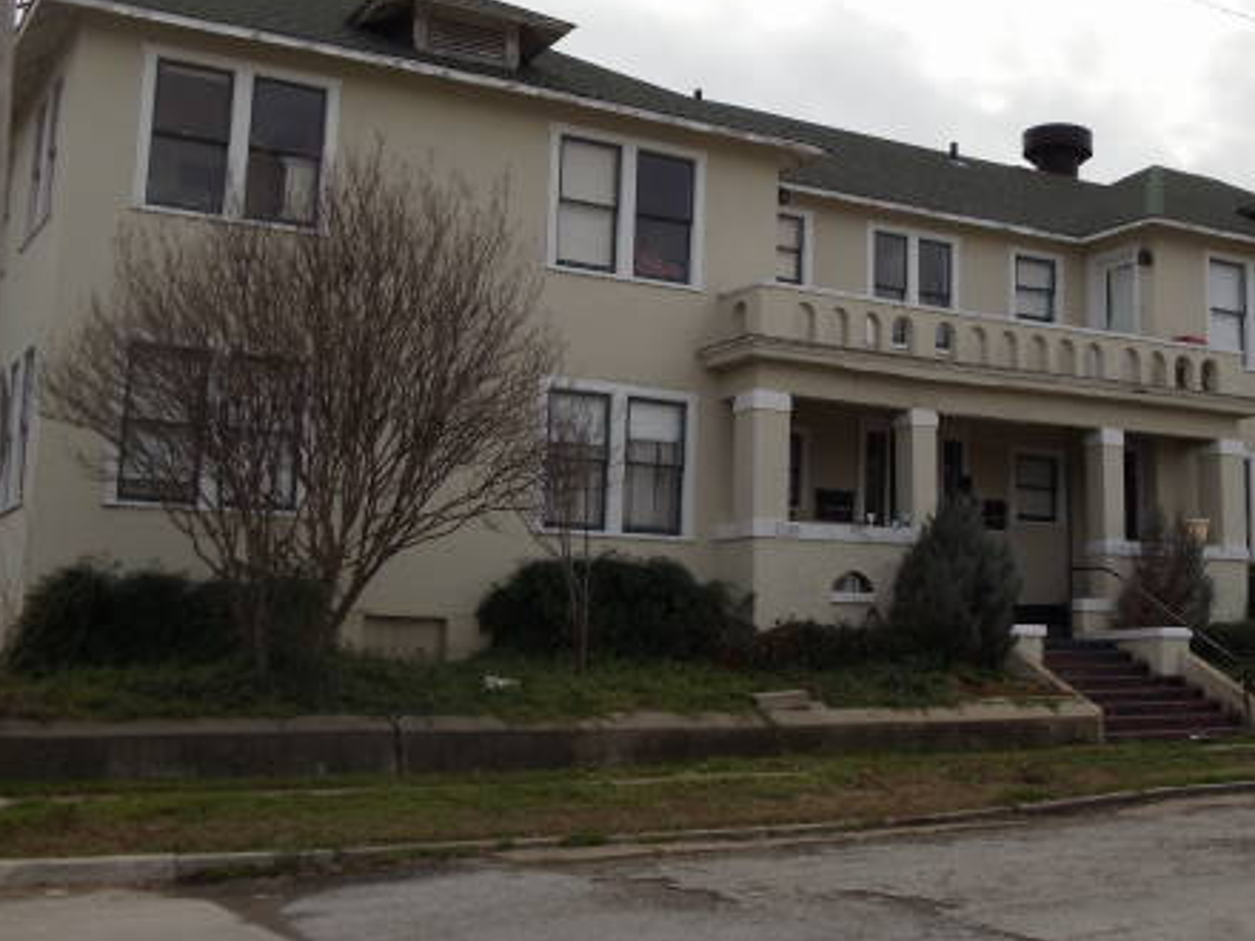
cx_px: 799
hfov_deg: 30.1
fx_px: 2320
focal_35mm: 64
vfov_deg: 22.9
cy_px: 396
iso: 100
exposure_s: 1/160
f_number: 7.1
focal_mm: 6
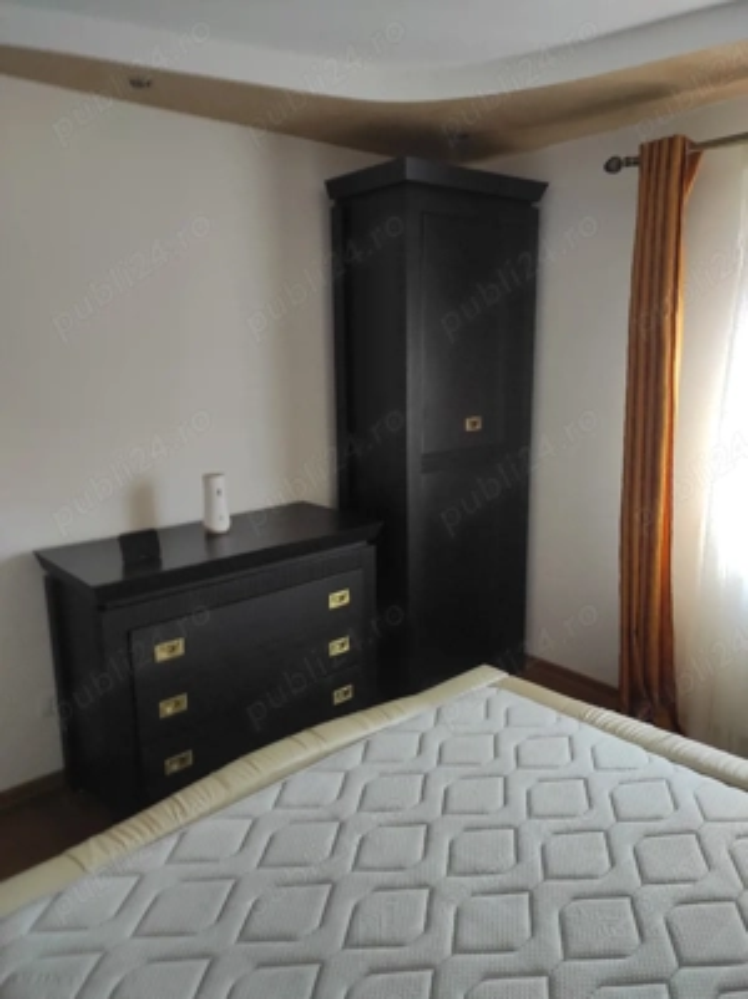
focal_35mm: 25
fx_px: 721
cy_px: 500
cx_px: 374
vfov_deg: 69.4
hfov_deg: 54.8
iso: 178
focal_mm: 5.43
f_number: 1.89
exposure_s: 1/33
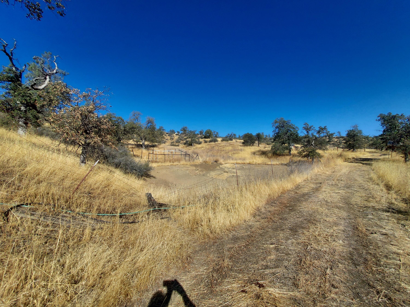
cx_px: 205
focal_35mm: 13
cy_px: 154
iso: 50
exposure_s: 1/2694
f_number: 2.2
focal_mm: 1.42
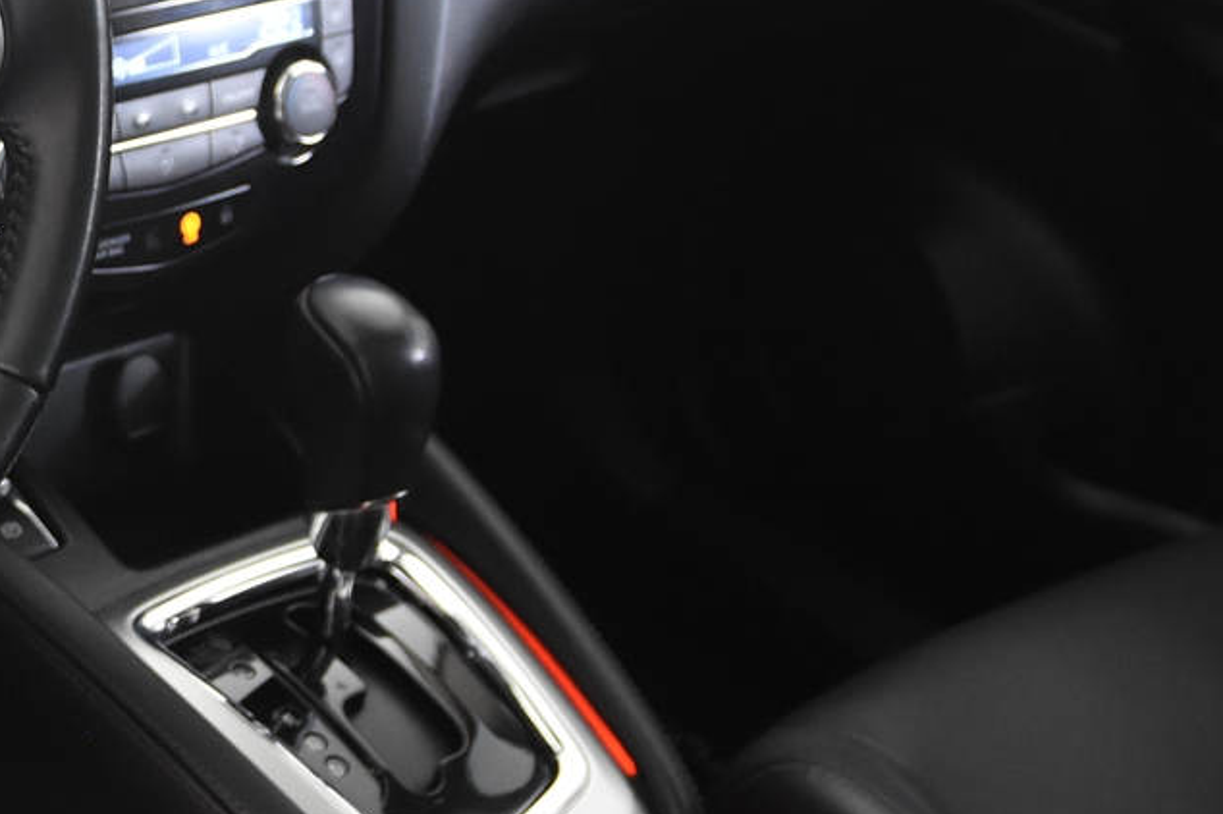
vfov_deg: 13.7
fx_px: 3395
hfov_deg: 19.3
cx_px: -212
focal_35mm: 100
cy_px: 314
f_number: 3
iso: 1800
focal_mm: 22
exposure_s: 1/30
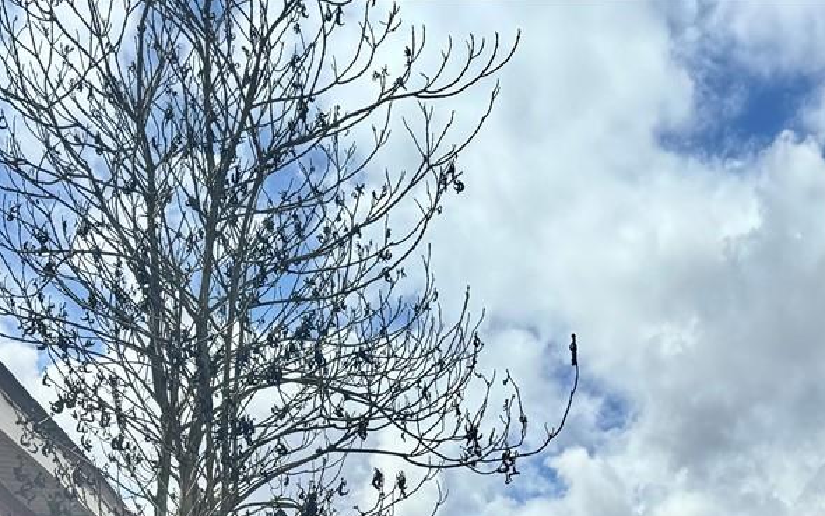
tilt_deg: -1.4
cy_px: 836
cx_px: 593
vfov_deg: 16.7
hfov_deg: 29.4
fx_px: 1552
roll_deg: -0.8
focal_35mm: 69
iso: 80
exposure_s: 1/5814
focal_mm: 6.76
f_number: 1.78
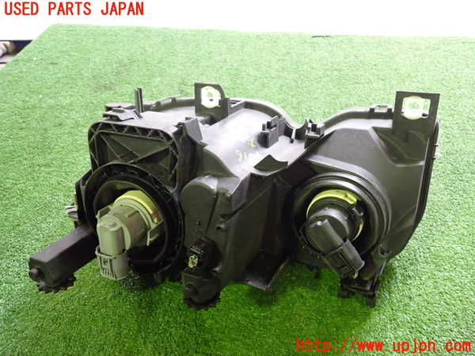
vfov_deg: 46.8
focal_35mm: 30
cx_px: 238
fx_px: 412
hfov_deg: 60.0
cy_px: 178
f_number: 2.3
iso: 800
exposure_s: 1/40
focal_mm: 5.4
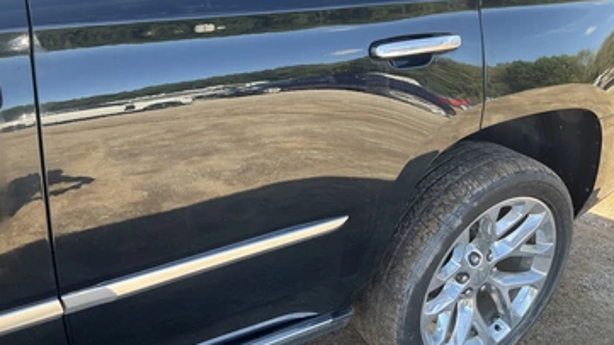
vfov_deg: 33.7
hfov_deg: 56.6
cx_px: 287
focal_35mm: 35
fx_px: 570
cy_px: 151
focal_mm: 3
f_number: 1.8
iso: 25
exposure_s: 1/122
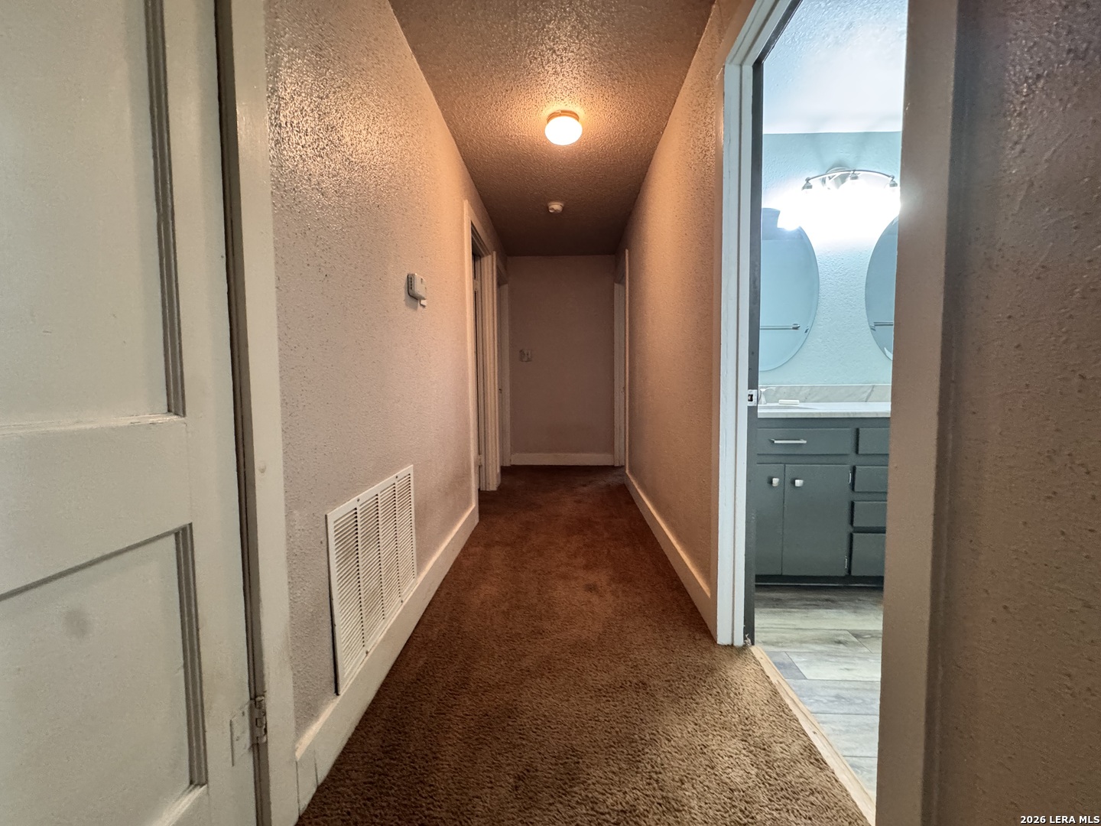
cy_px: 413
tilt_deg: -4.8
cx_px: 550
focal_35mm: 14
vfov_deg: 85.7
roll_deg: +0.7
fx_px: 445
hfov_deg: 102.1
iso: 800
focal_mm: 2.22
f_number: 2.2
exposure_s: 1/60
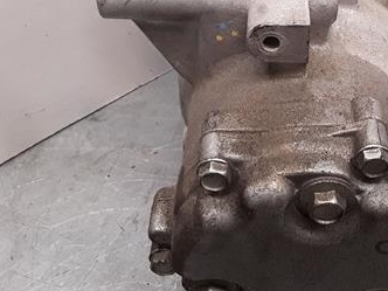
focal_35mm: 54
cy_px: 64
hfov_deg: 34.6
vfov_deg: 26.6
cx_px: 304
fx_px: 605
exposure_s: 1/100
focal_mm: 2.91
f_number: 1.9
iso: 64
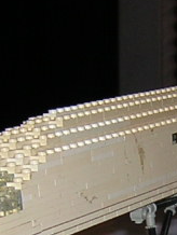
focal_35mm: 169
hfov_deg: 8.7
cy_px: 208
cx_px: 207
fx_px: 1150
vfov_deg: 11.6
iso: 100
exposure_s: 1/60.1
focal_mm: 4.7
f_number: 2.6
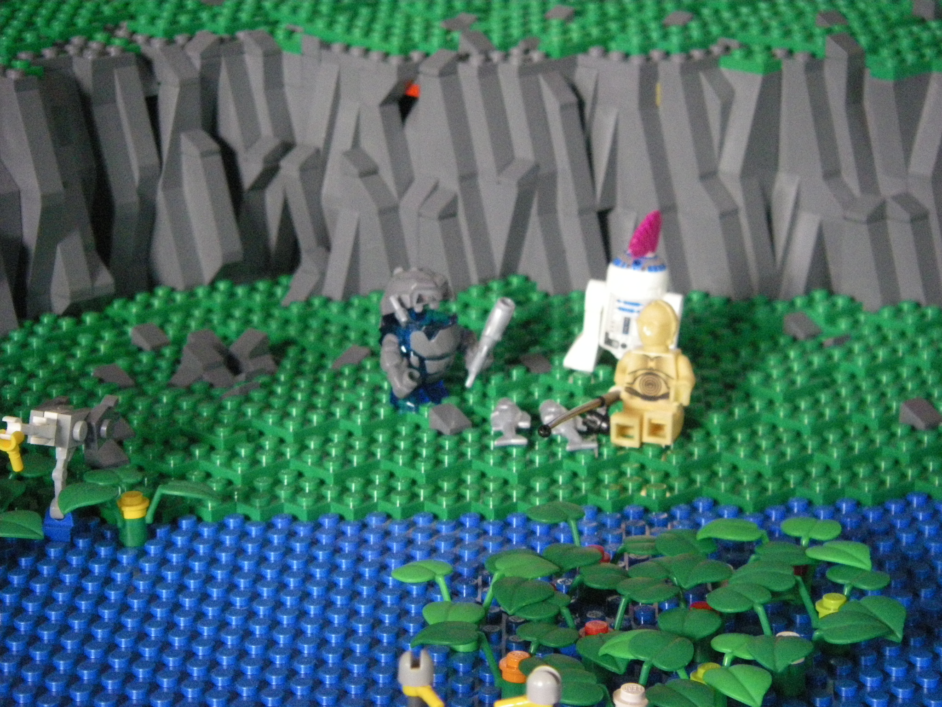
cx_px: 471
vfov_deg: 11.6
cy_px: 354
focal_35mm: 128
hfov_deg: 15.4
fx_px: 3483
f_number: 4.2
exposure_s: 1/30
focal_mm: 21.1
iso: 800
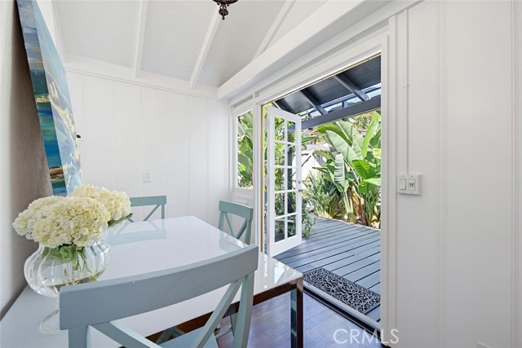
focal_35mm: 15
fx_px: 218
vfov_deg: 77.4
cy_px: 174
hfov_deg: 100.4
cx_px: 261
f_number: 8
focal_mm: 15
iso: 400
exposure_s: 1/15
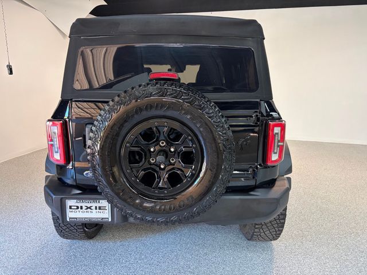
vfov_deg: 53.1
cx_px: 184
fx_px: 276
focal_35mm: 26
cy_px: 138
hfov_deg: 67.3
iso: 200
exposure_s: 1/60
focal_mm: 5.96
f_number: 1.6
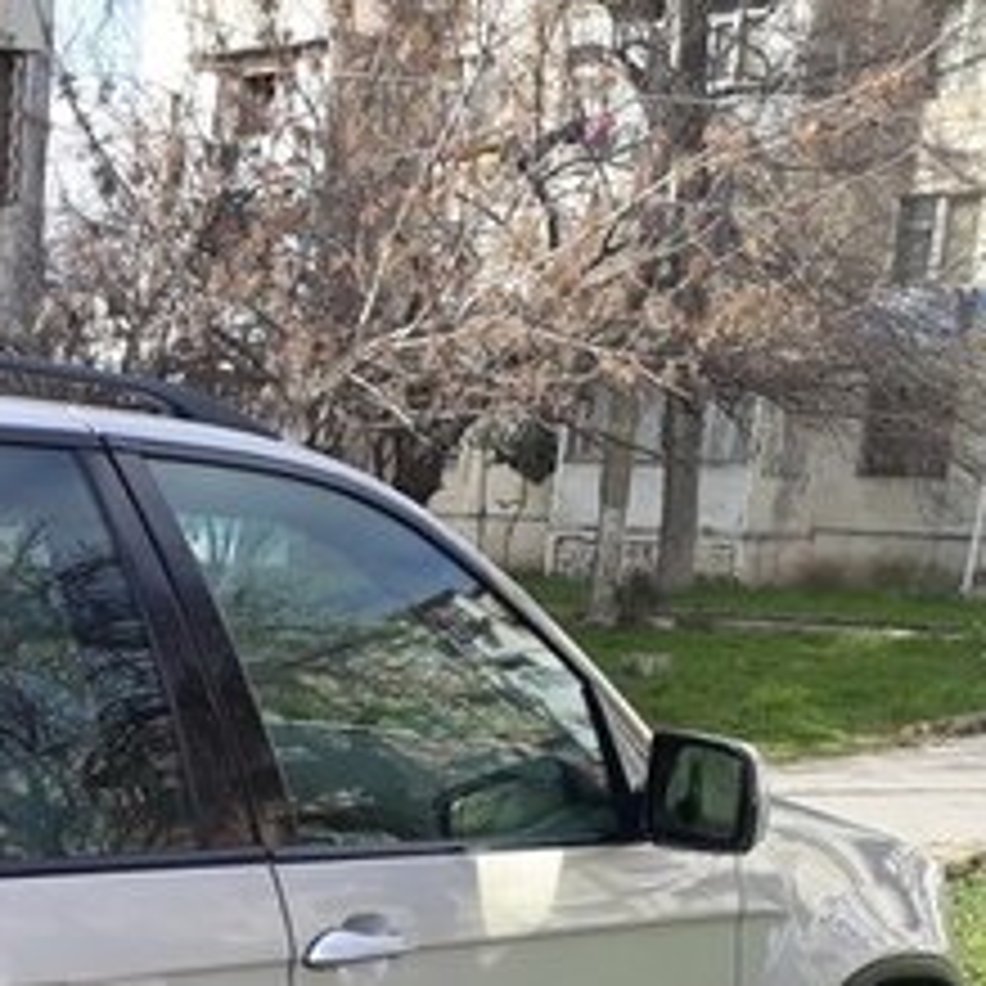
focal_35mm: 72
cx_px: -293
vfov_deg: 22.8
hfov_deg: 21.7
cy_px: 1042
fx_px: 2320
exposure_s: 1/654
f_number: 1.9
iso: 40
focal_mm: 3.6
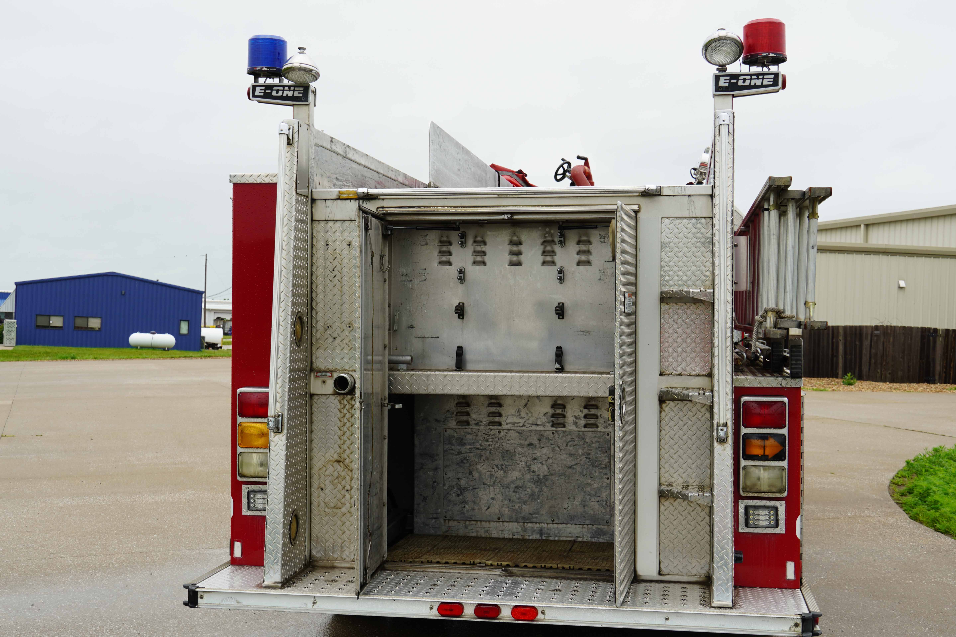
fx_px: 1288
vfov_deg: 27.8
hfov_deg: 40.7
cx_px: 480
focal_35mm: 49
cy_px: 331
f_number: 7.1
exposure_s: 1/100
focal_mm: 31
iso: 100
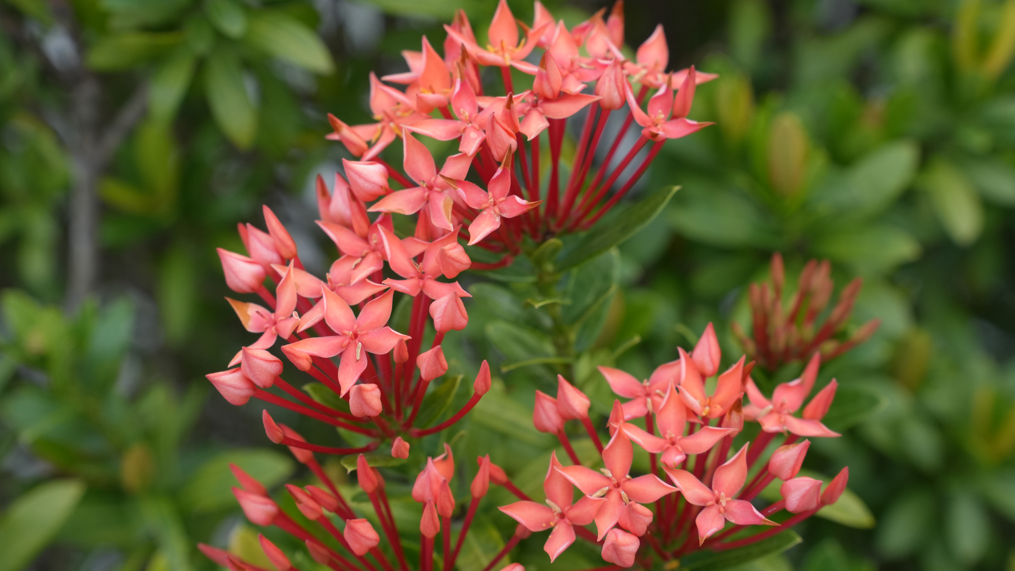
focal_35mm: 79
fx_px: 2126
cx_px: 506
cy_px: 320
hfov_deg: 26.8
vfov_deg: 15.3
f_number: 8
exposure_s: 1/160
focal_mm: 75
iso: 1600
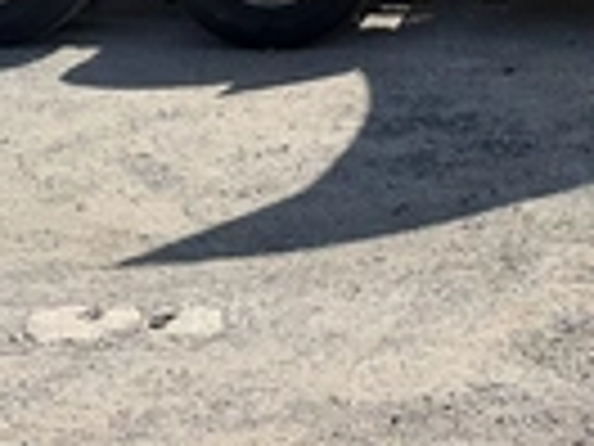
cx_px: 652
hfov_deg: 24.8
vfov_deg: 18.1
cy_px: -212
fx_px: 1253
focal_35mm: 73
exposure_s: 1/5714
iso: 100
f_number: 1.78
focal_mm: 6.76
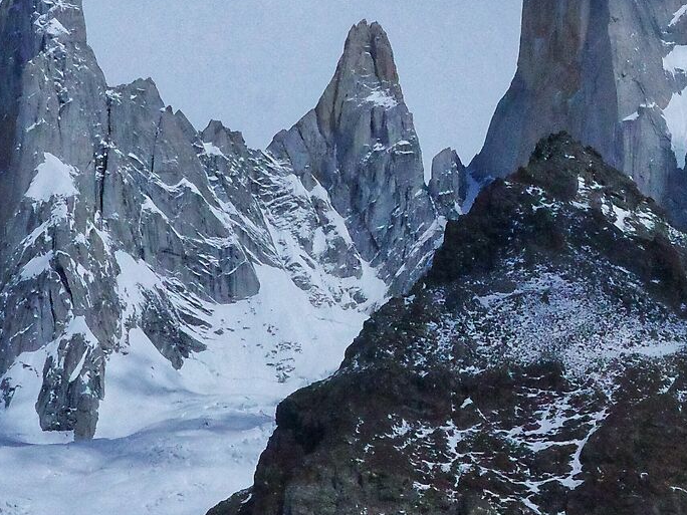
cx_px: 408
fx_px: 2679
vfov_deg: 10.9
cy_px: 73
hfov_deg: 14.6
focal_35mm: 135
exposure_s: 1/4000
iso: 5000
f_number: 16
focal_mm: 26
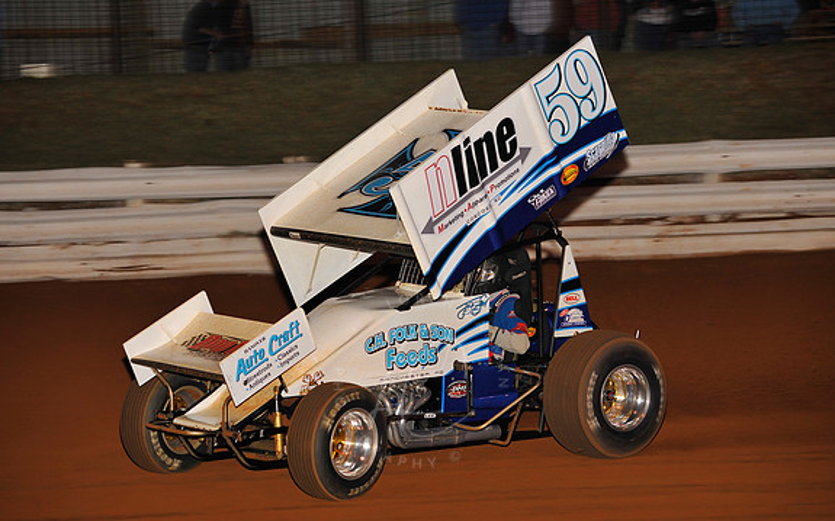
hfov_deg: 14.0
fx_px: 3390
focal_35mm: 149
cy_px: 247
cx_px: 420
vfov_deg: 8.8
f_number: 5.6
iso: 500
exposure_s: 1/250
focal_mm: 145
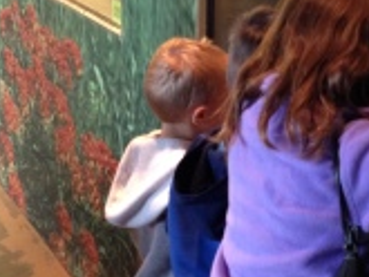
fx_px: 1067
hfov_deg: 19.5
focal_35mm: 100
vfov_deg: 14.8
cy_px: 133
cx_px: 268
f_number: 2.4
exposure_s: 1/20
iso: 200
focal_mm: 4.12
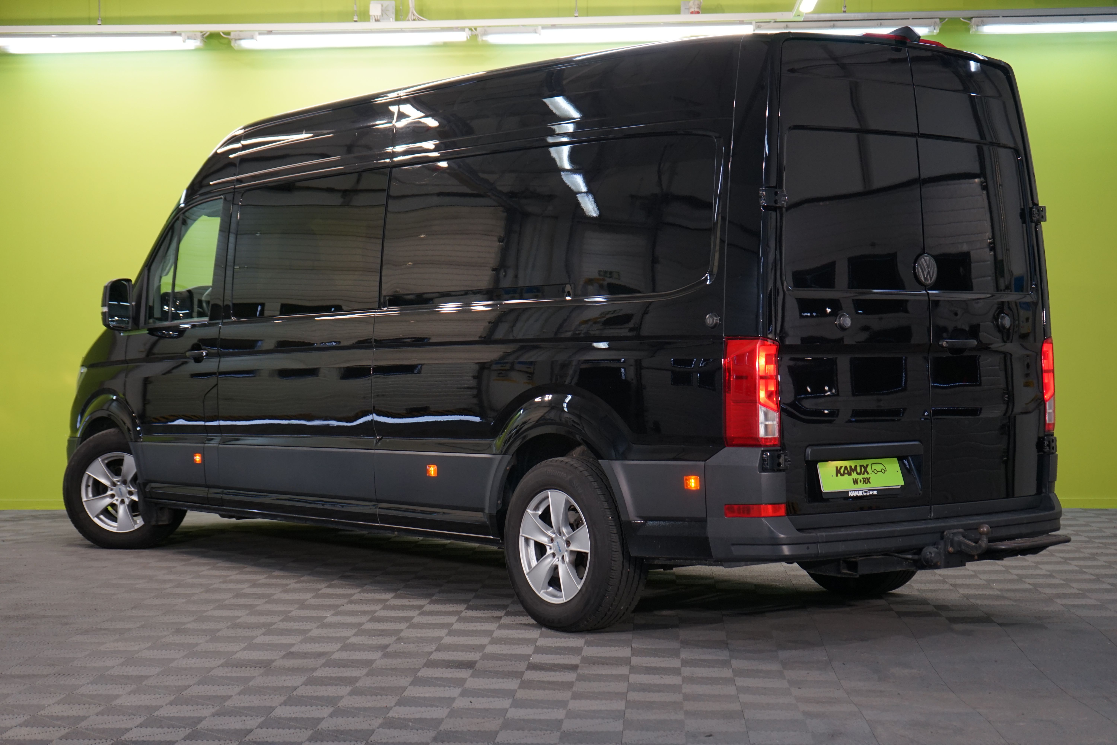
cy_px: 372
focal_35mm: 60
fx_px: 1862
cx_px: 558
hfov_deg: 33.4
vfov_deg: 22.6
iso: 640
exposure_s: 1/50
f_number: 5
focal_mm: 60
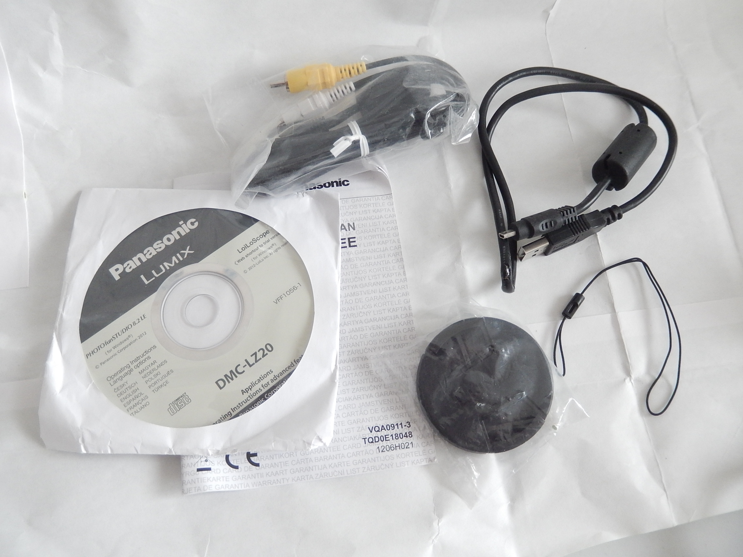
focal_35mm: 28
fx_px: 601
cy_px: 278
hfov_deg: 63.4
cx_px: 372
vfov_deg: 49.7
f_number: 3.6
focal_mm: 5.1
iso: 400
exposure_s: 1/13
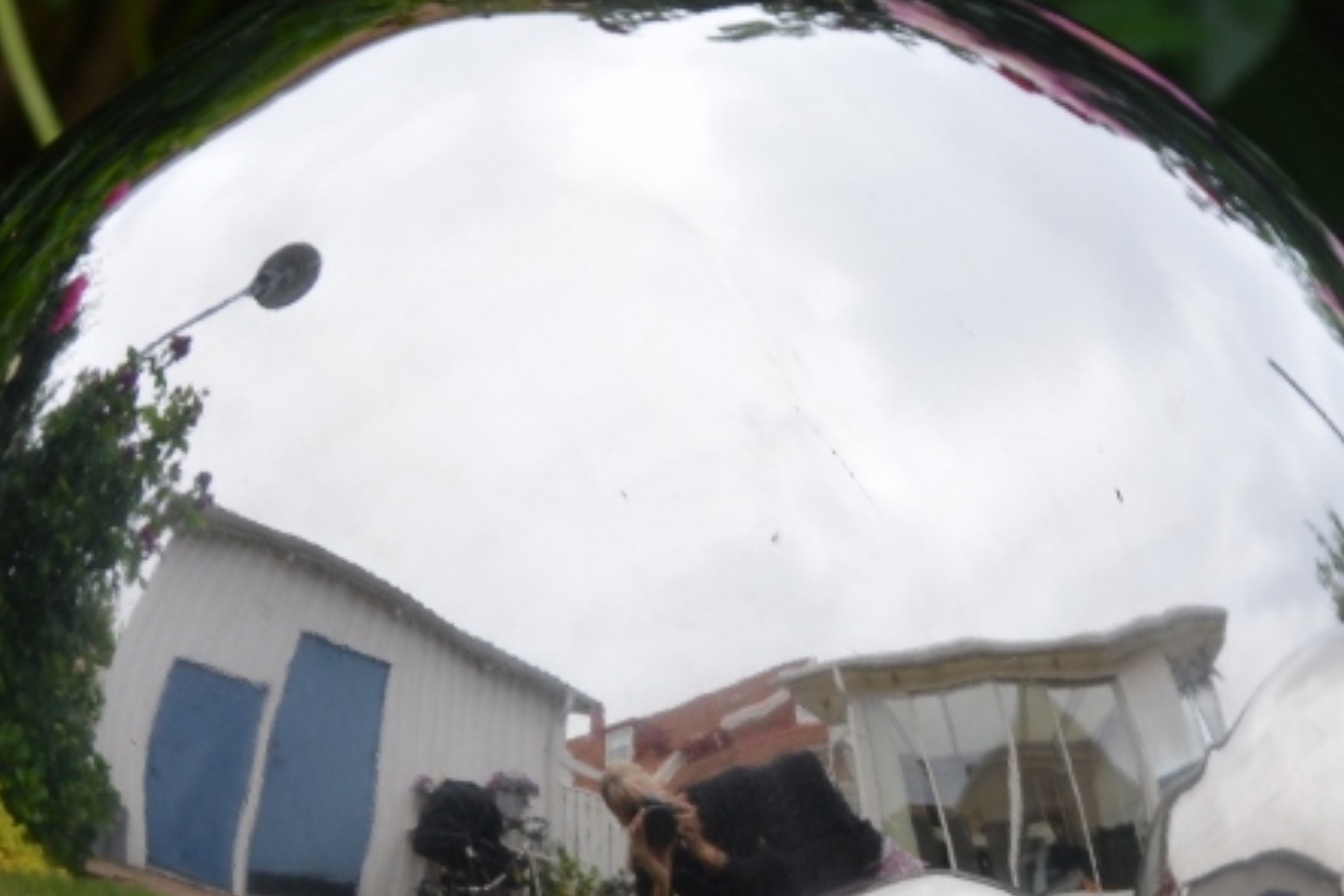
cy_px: 1350
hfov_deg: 10.5
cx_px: 1629
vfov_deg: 7.0
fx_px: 7205
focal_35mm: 193
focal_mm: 34
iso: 200
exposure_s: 1/250
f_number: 8
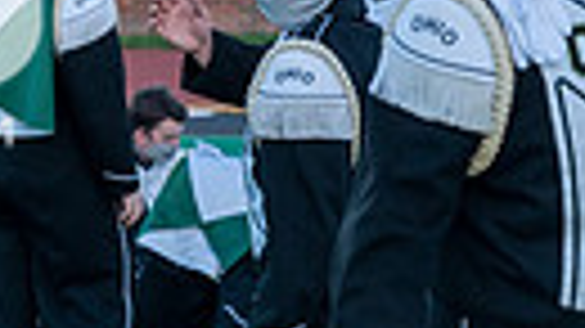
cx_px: -297
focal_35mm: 326
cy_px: -31
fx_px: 5055
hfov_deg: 6.5
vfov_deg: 3.7
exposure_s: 1/2500
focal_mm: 70
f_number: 4
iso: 2000
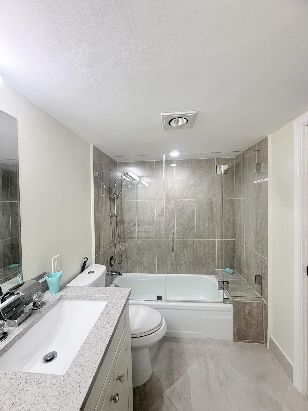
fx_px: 166
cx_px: 154
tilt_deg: -0.9
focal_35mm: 14
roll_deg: +0.9
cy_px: 206
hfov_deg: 85.7
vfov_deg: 102.1
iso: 200
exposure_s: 1/120
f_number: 2.2
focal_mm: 2.22
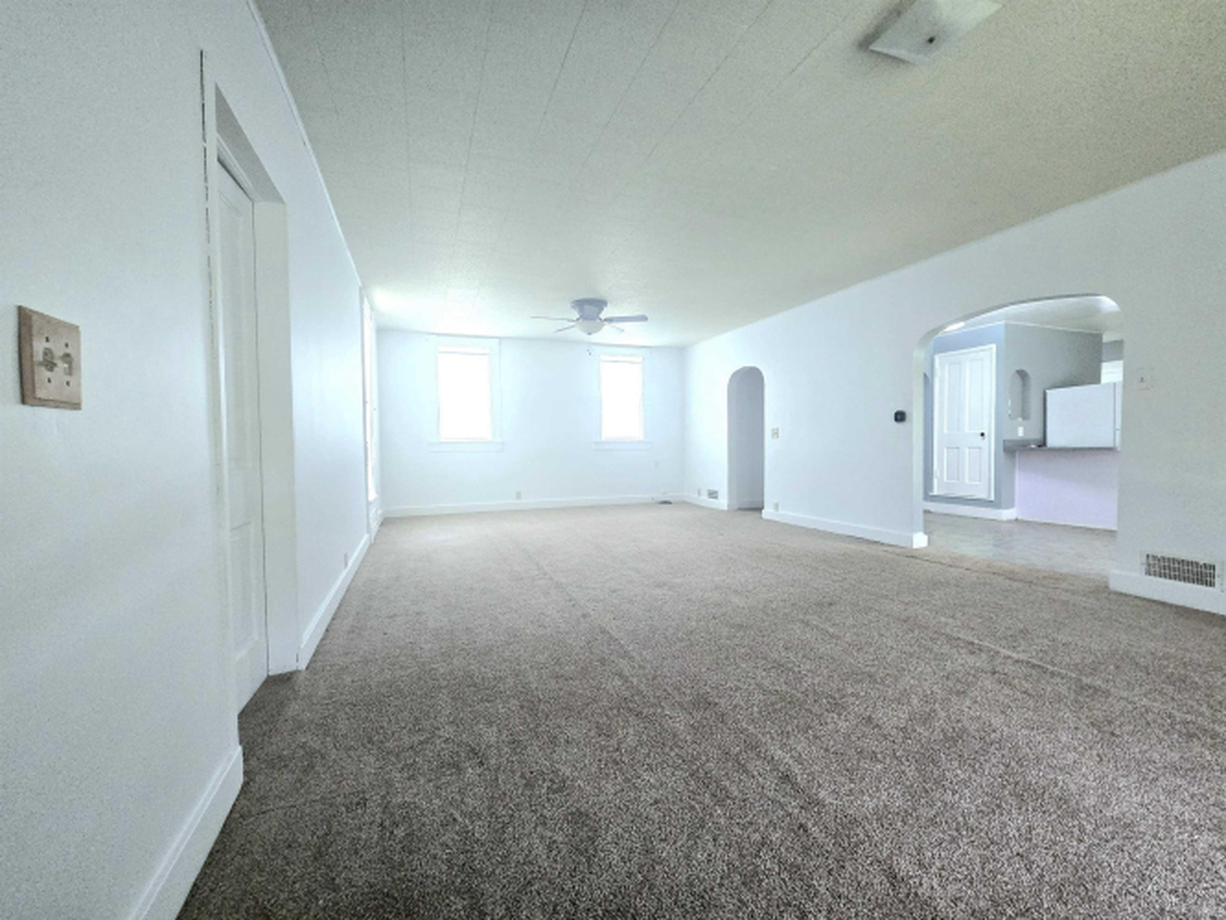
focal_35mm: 13
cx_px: 613
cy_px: 460
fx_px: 461
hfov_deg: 106.2
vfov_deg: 90.0
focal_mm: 2.2
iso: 320
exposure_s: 1/60.2
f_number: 2.2
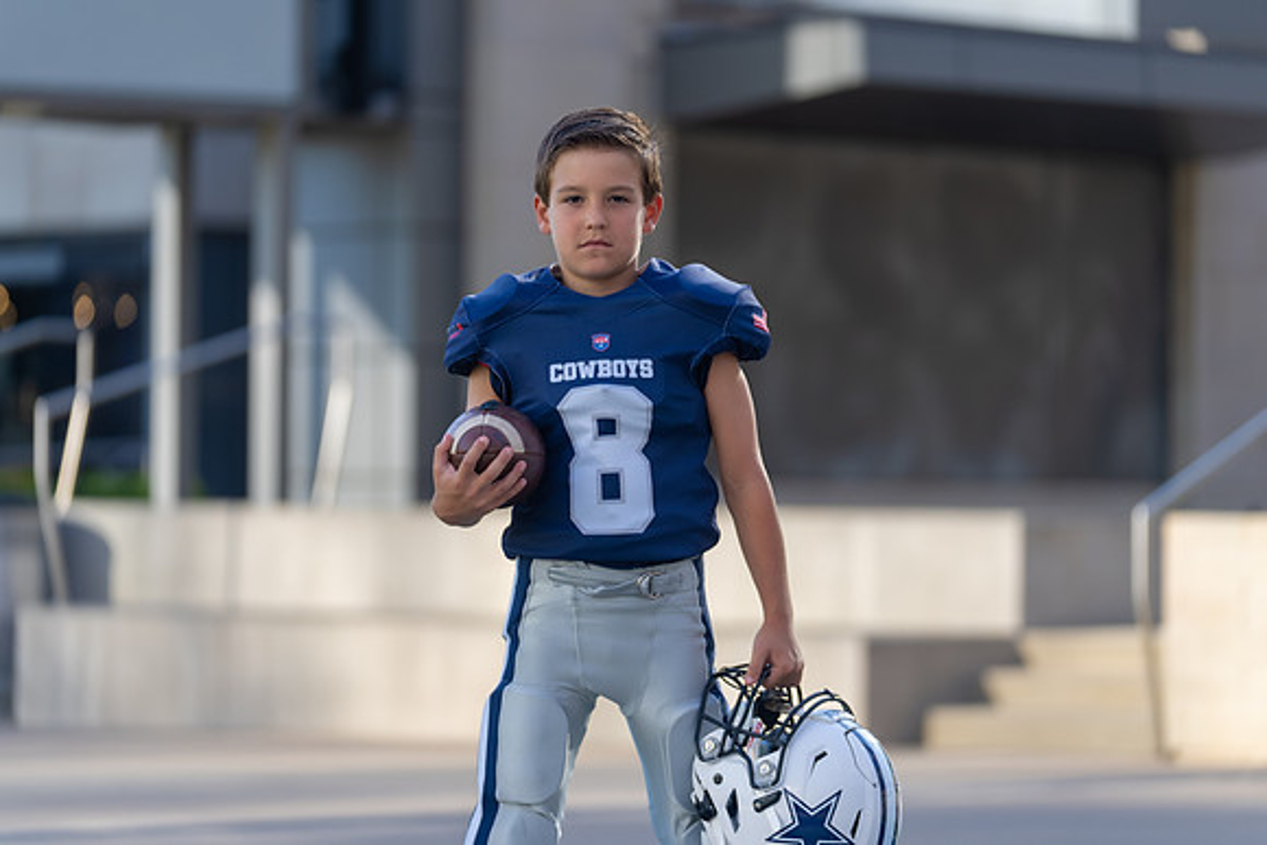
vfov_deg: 9.2
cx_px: 634
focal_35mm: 150
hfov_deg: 13.7
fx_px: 5277
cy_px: 422
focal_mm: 146
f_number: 2.8
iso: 100
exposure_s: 1/500
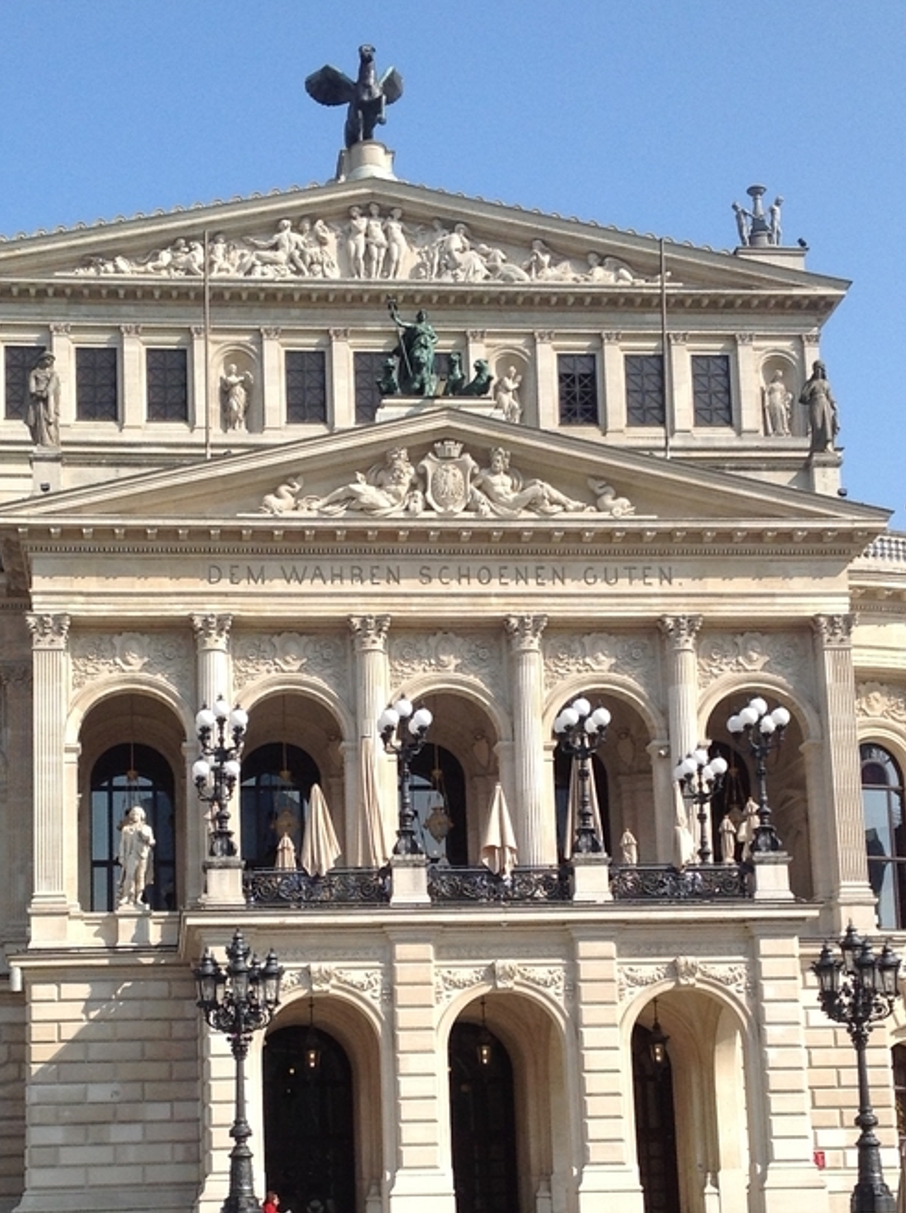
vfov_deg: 30.0
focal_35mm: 64
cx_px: 351
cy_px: 856
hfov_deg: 22.8
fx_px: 2239
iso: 50
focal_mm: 4.28
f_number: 2.4
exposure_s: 1/1681
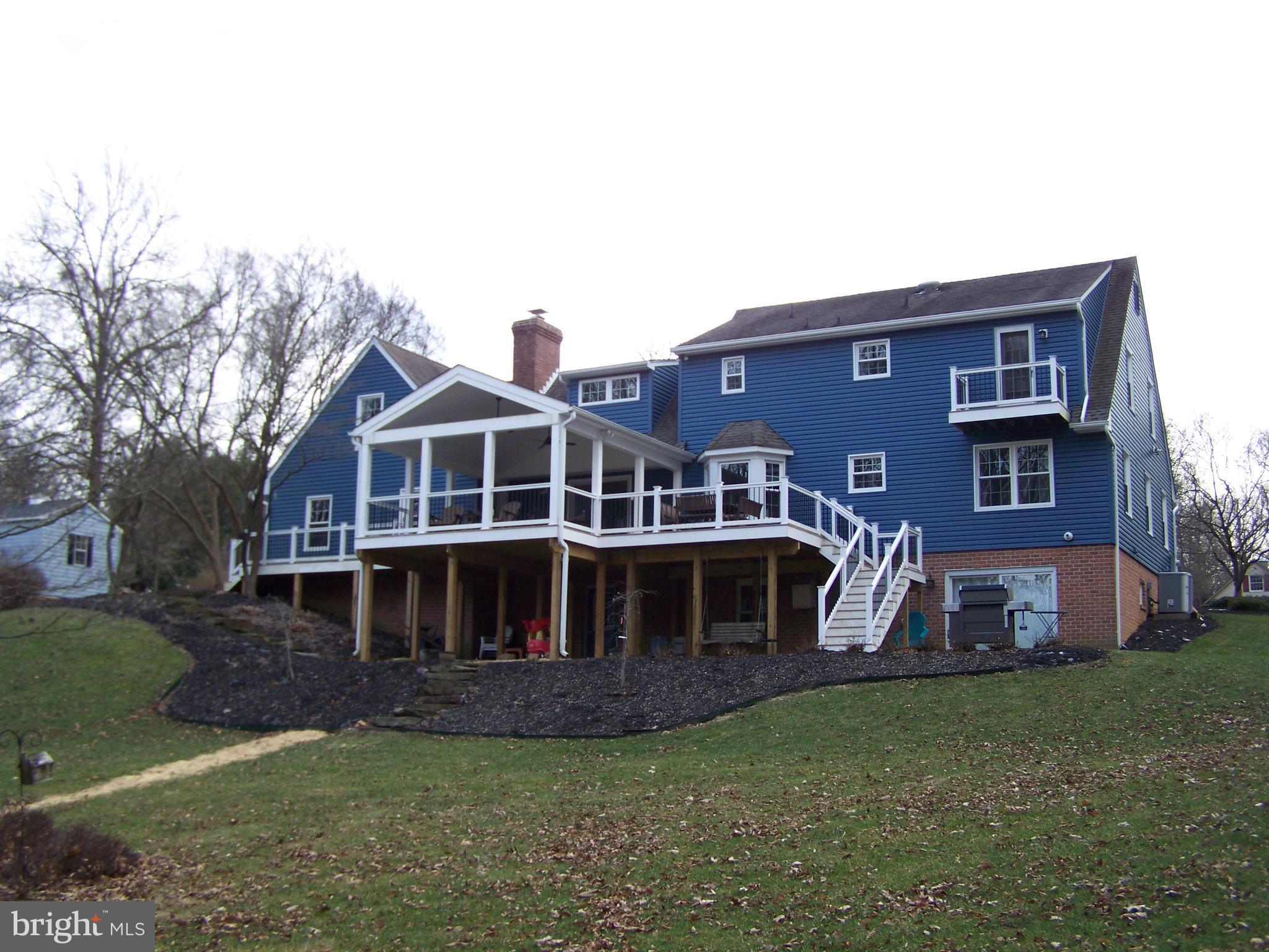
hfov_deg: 49.0
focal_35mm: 38
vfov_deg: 37.7
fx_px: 1393
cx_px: 634
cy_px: 476
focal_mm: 6.3
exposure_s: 1/200
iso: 64
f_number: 2.8
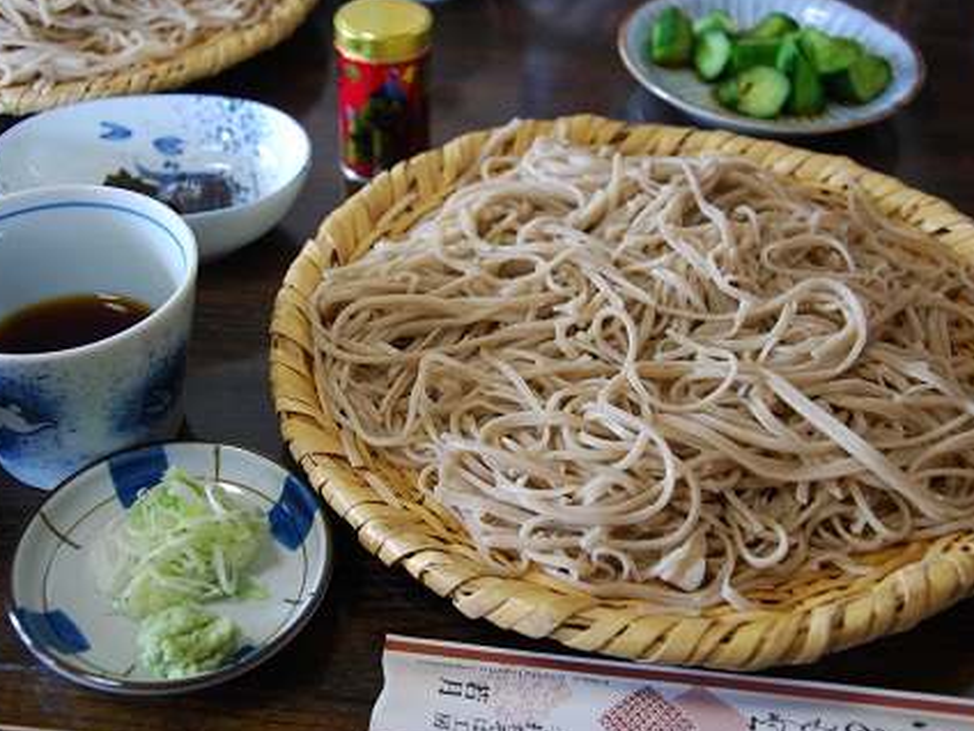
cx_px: 471
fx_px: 1351
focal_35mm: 48
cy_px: 360
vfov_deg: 30.3
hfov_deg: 39.7
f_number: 4.2
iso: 100
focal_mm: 28
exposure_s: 1/5
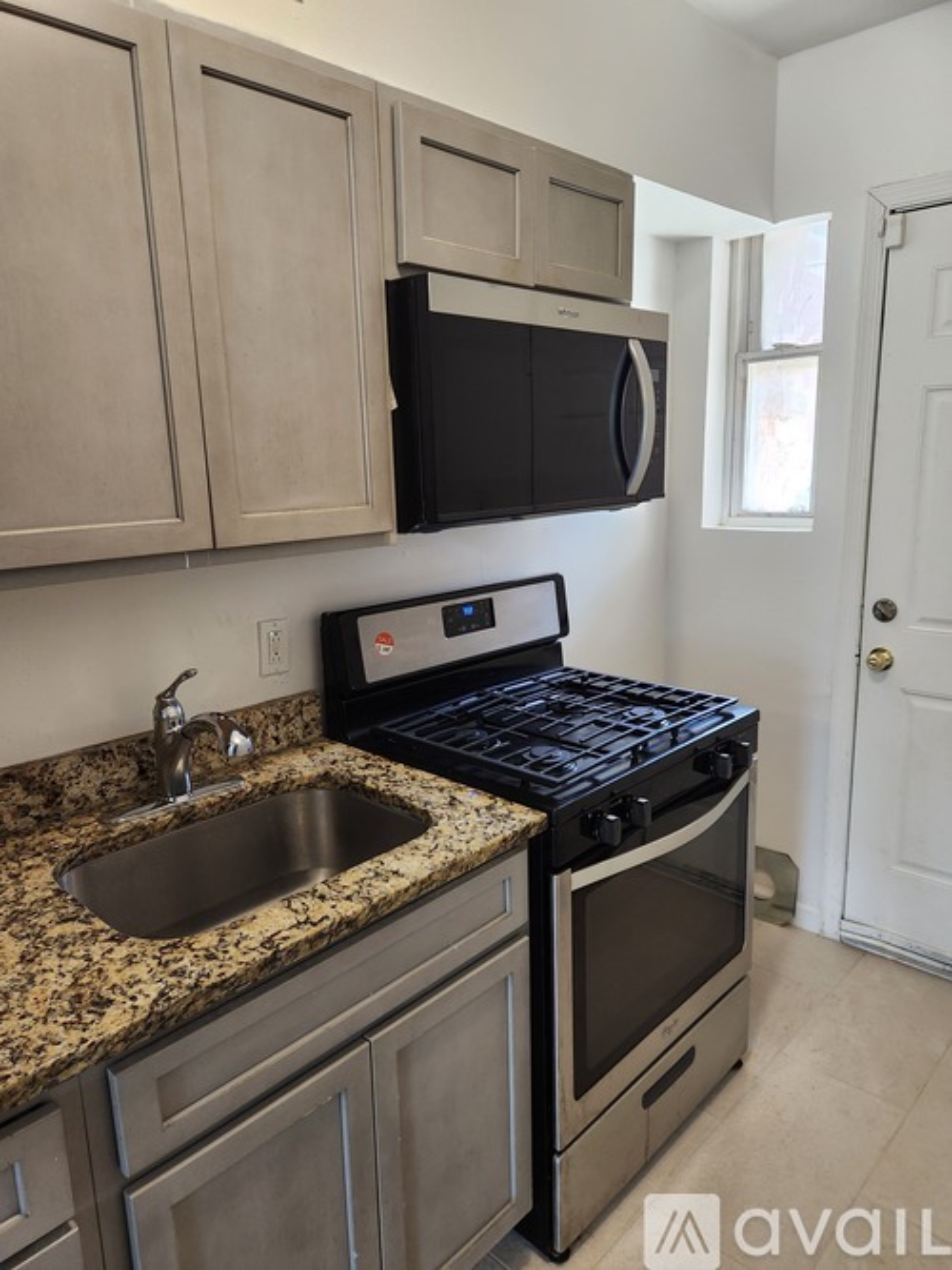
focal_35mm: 23
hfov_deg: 58.9
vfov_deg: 73.9
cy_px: 635
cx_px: 476
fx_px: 844
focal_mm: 5.4
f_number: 1.8
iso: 320
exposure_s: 1/120
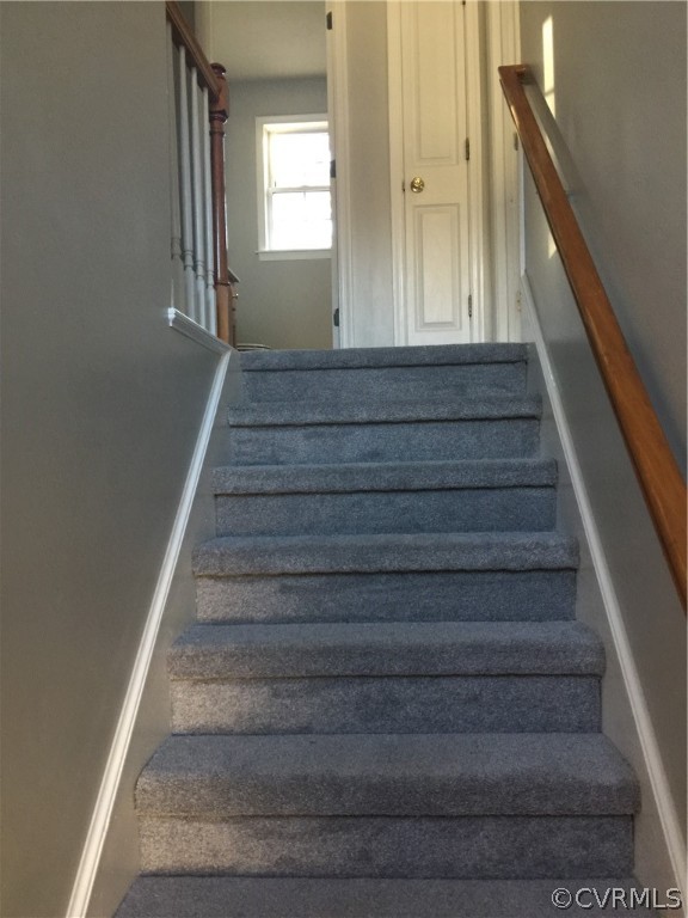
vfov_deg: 61.7
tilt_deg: +0.8
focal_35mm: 29
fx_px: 769
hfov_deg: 48.2
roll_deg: +2.0
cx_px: 344
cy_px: 459
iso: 100
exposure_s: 1/15
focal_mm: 4.15
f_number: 2.2
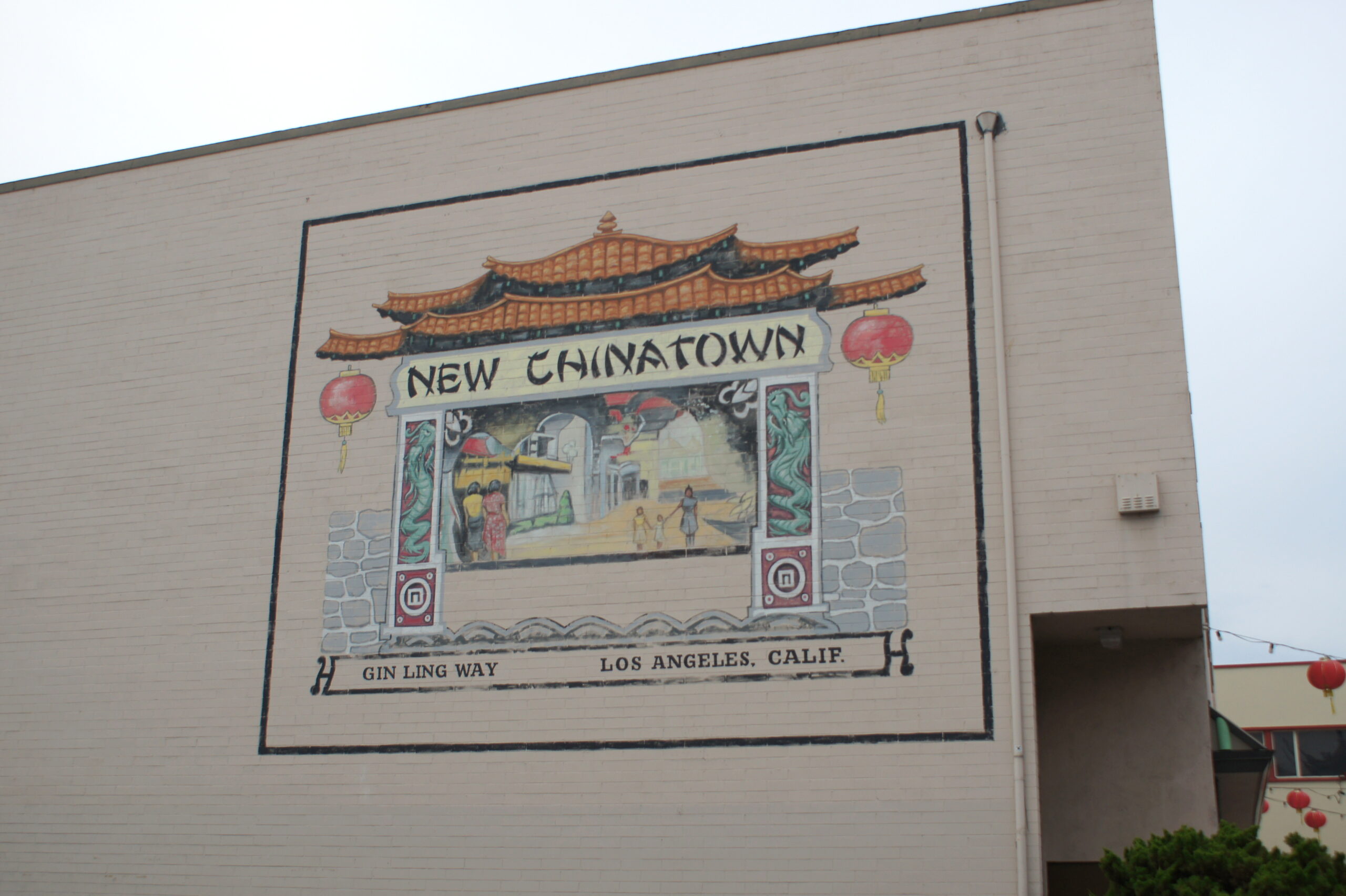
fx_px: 1457
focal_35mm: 39
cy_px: 448
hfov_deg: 49.6
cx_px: 673
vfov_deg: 34.2
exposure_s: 1/40
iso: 125
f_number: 4.5
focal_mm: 26
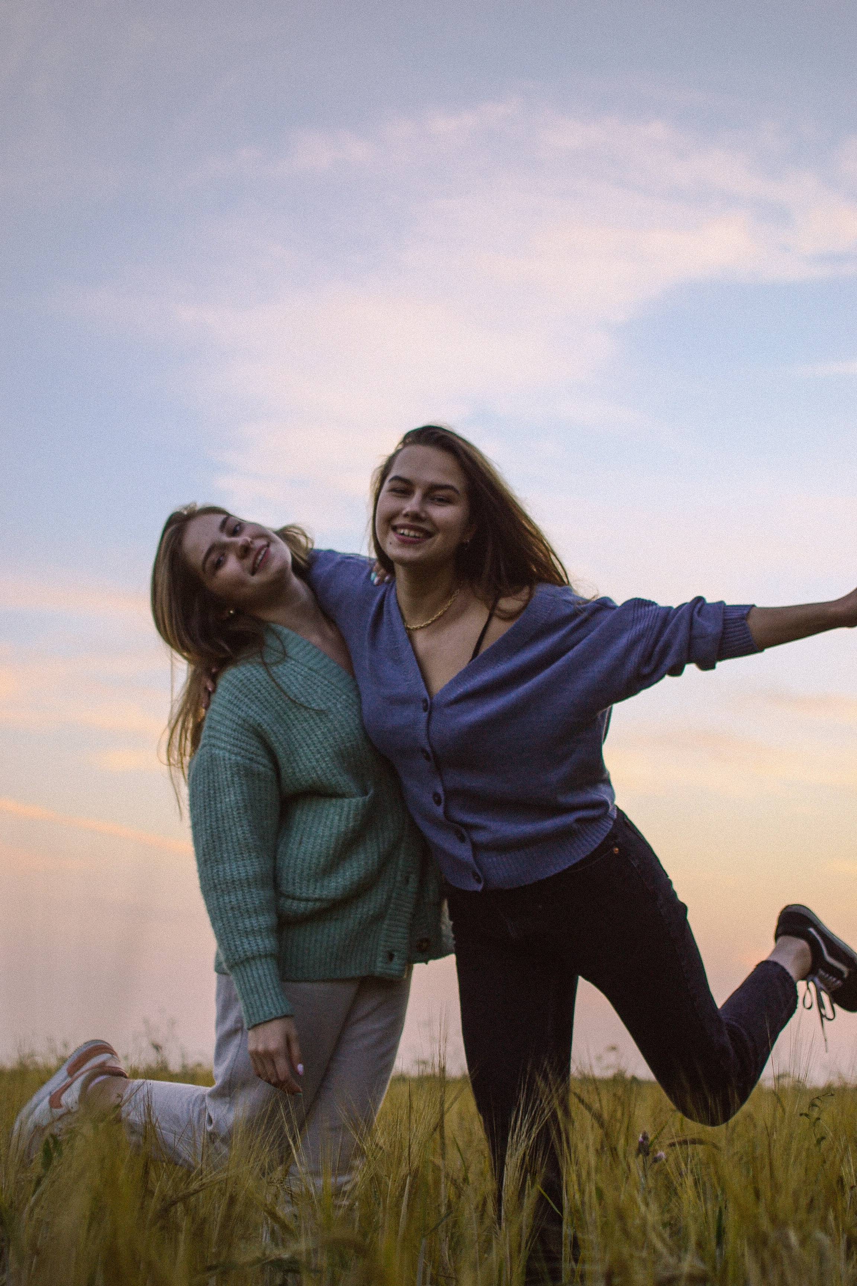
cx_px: 428
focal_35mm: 52
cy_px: 643
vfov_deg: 37.9
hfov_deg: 25.8
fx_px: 1875
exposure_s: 1/200
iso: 100
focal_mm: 35
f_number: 2.2
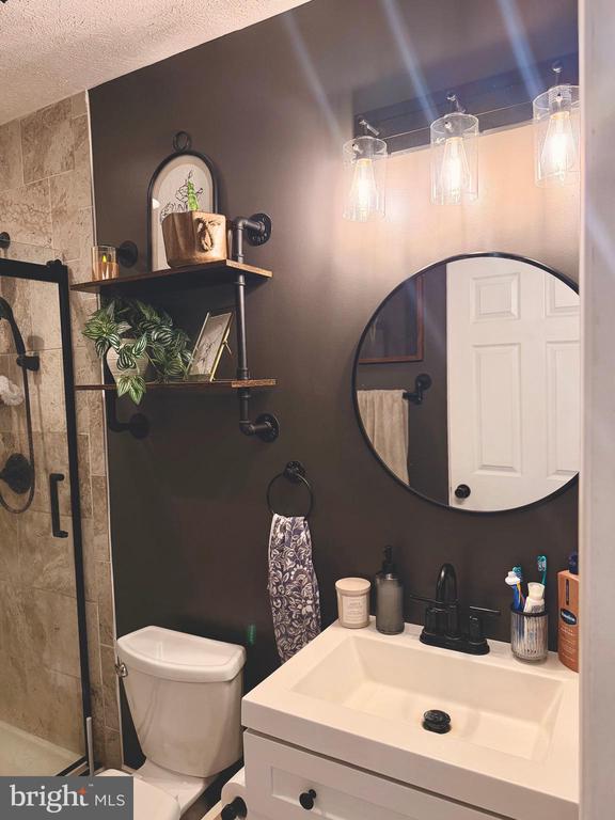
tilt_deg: -2.7
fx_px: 569
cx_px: 308
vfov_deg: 71.6
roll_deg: +0.7
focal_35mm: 24
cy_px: 410
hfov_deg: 56.8
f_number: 1.78
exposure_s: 1/120
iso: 320
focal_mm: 6.76
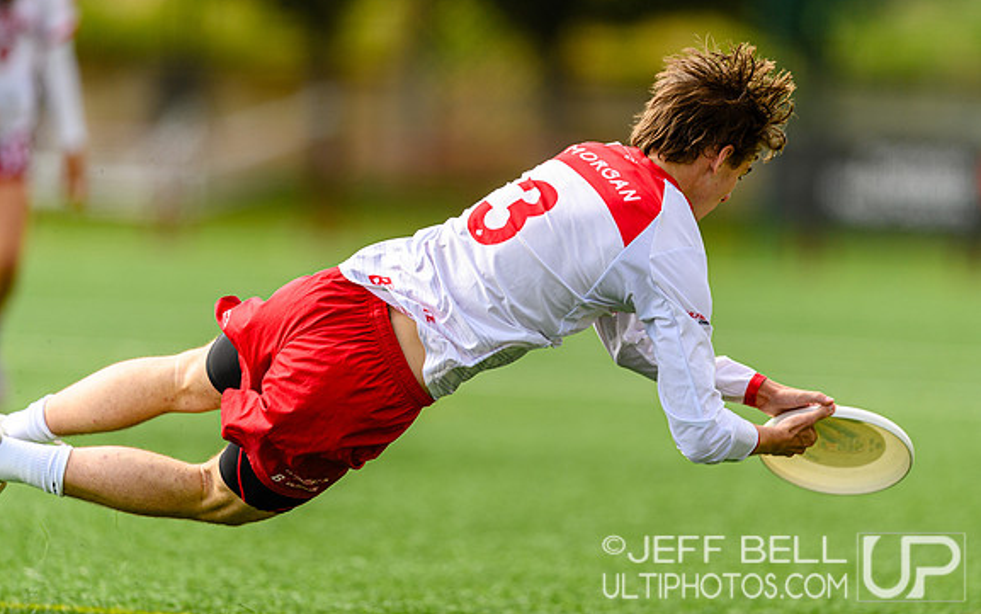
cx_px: 541
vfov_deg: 2.9
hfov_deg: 4.6
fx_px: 12141
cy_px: 255
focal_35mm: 454
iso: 160
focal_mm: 400
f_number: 3.2
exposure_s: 1/1250
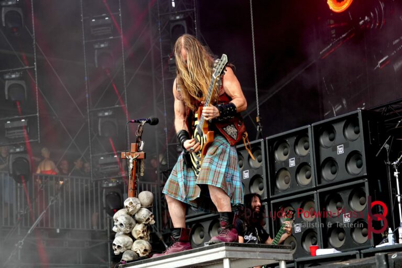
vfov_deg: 13.0
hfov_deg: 19.5
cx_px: 201
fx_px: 1172
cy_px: 134
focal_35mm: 105
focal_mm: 70
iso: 320
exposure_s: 1/160
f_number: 5
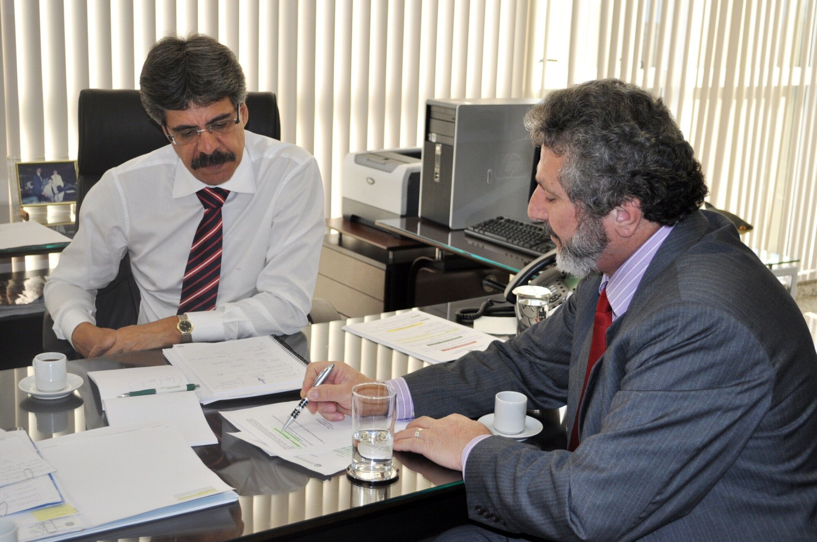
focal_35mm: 48
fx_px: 1088
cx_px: 408
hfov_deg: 41.2
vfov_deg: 28.0
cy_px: 271
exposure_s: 1/125
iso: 400
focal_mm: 32
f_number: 4.8
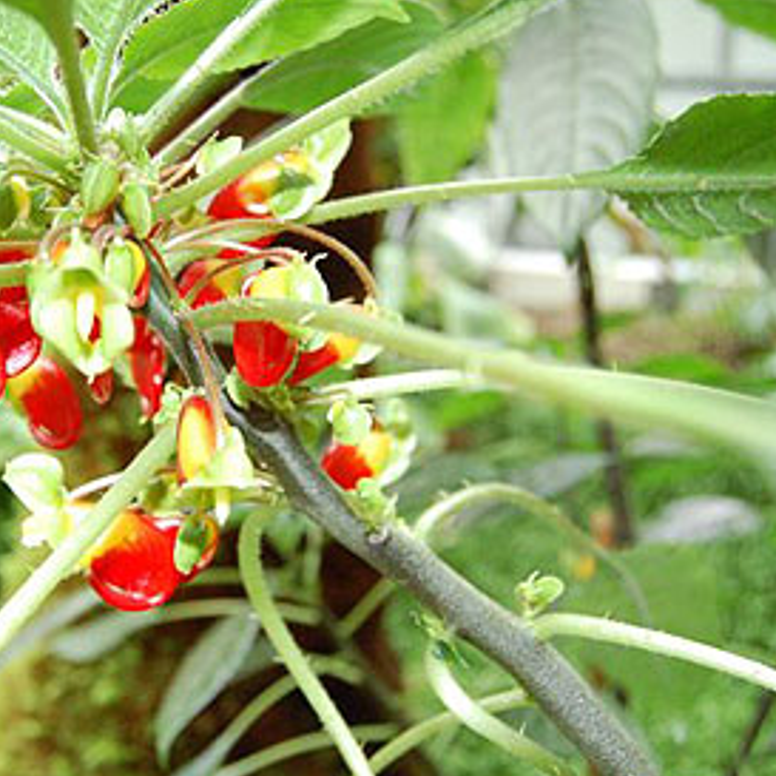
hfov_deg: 38.7
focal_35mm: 42
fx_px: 1065
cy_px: 372
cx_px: 173
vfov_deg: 40.0
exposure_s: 1/100
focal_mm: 20
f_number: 5
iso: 1600
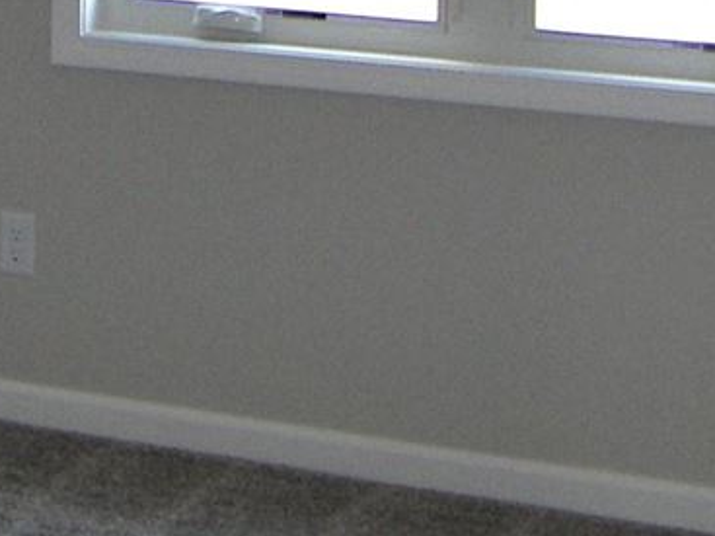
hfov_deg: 14.3
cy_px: -322
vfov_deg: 10.6
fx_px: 2767
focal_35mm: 134
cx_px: -123
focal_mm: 5
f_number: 2.8
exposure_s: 1/30
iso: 100
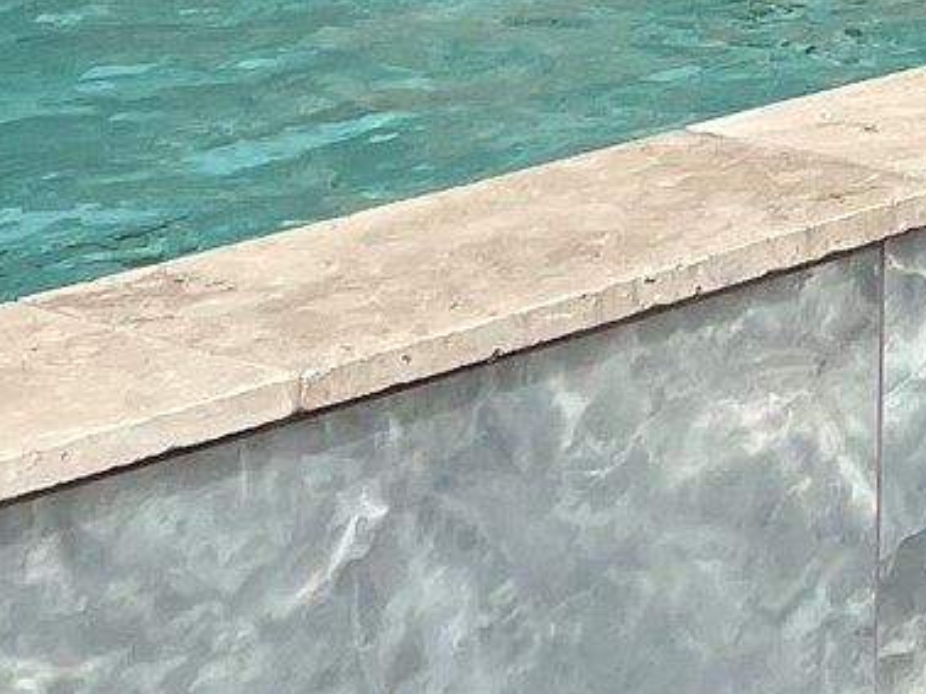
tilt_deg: +3.4
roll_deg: +0.3
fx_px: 3769
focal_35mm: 141
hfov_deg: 11.3
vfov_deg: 9.1
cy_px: -1121
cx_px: 2332
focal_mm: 5.7
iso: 50
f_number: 1.5
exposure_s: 1/8696
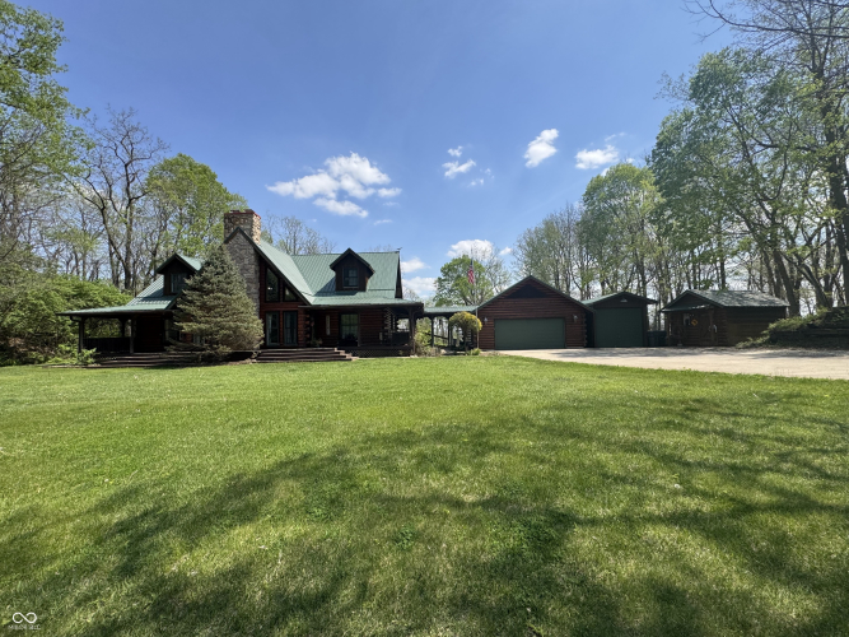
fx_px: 343
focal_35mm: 14
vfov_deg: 85.7
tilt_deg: +1.9
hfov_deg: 102.1
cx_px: 424
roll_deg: +1.7
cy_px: 318
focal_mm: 2.22
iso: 50
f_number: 2.2
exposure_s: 1/1536
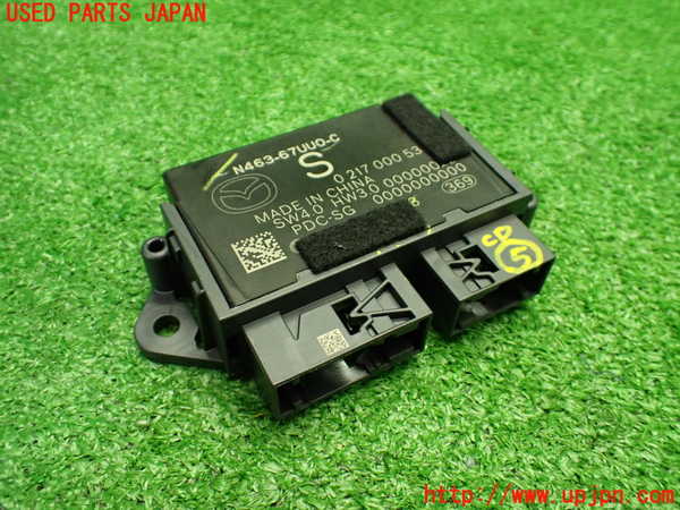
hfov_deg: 60.0
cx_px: 340
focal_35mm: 30
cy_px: 255
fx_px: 589
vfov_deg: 46.8
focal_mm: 5.4
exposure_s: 1/100
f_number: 2.3
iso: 800
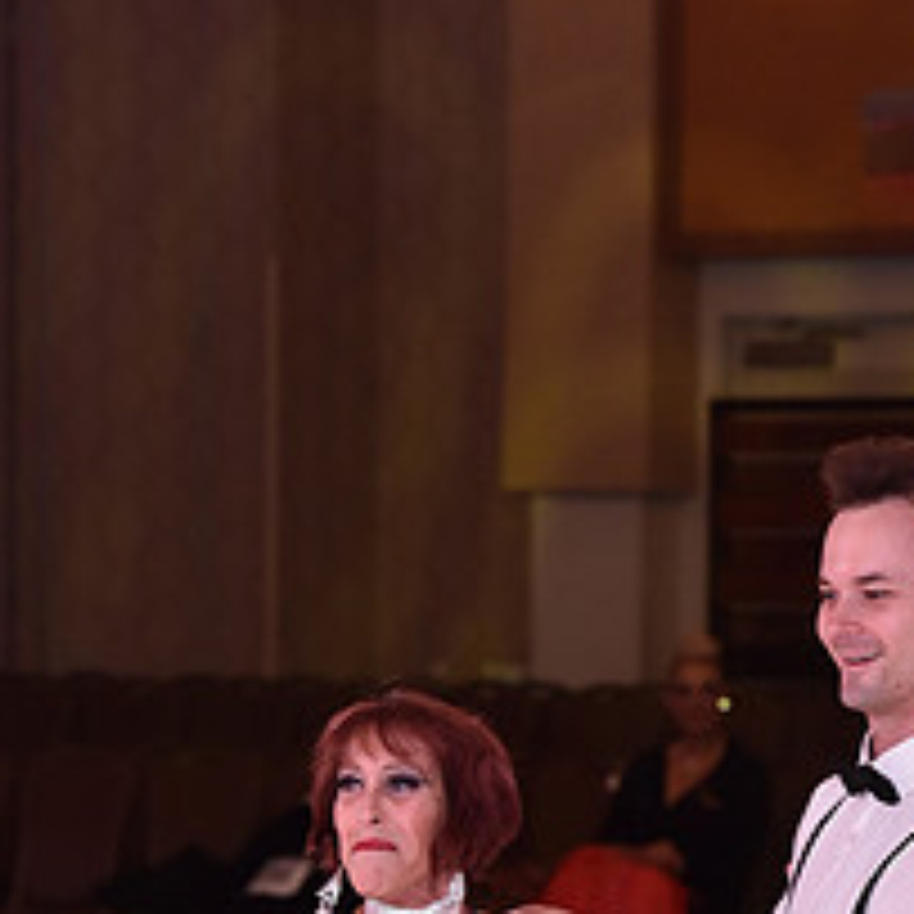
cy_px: 1292
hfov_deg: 5.5
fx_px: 9440
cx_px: 628
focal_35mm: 316
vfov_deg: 5.5
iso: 2000
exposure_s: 1/250
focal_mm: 130
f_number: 5.6
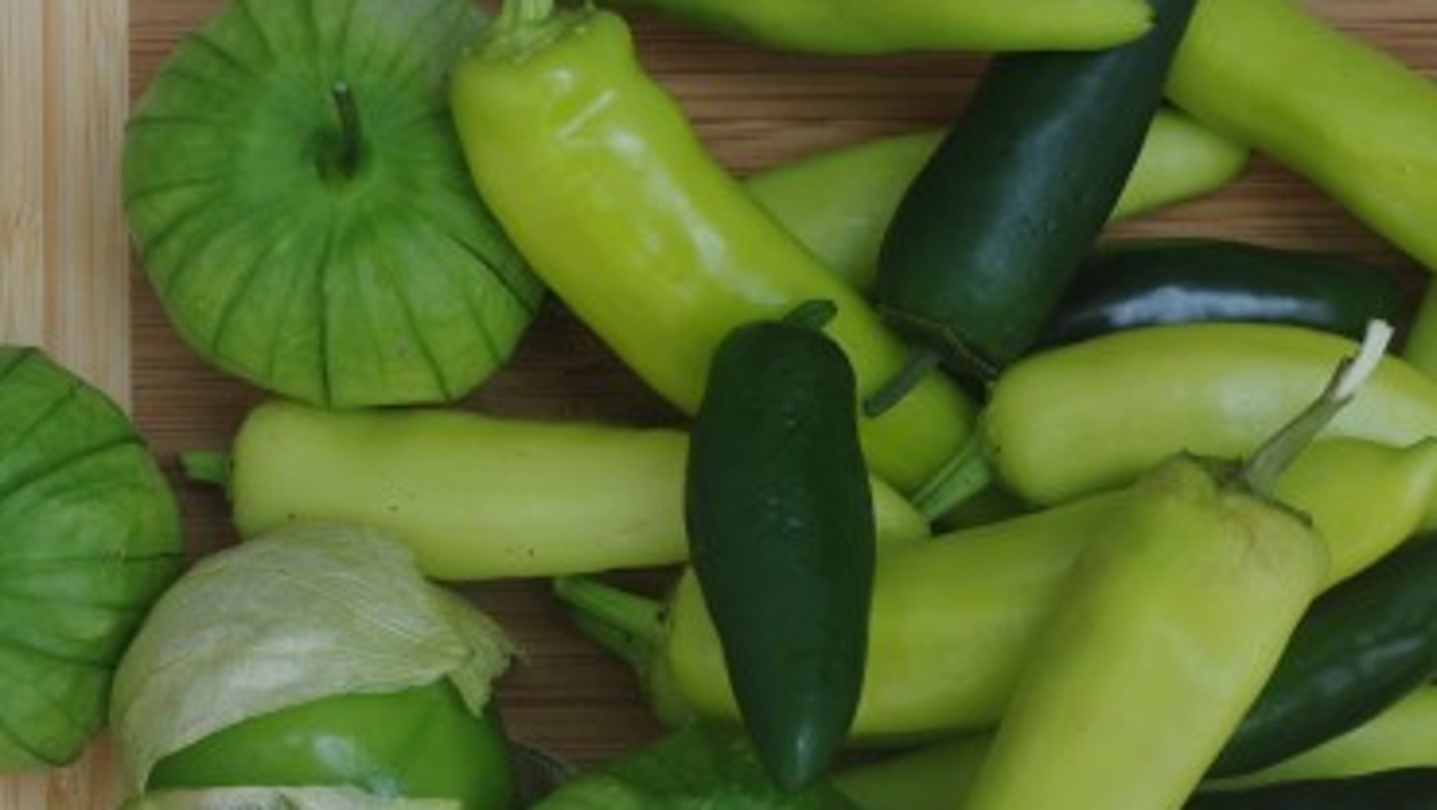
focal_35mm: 109
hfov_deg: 19.6
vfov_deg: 11.1
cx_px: 907
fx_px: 4155
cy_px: 662
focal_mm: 40
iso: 100
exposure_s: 1/90
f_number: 6.7
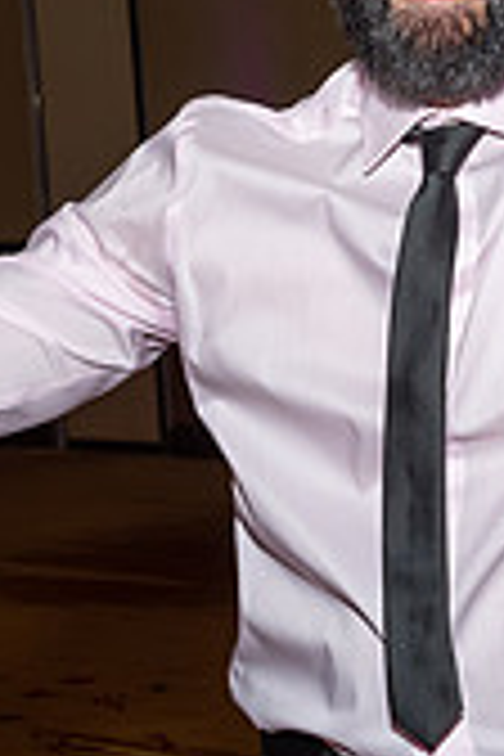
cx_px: 367
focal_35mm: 143
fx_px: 3003
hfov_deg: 9.6
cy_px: 375
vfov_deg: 14.3
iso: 400
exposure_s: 1/250
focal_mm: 23
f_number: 6.3
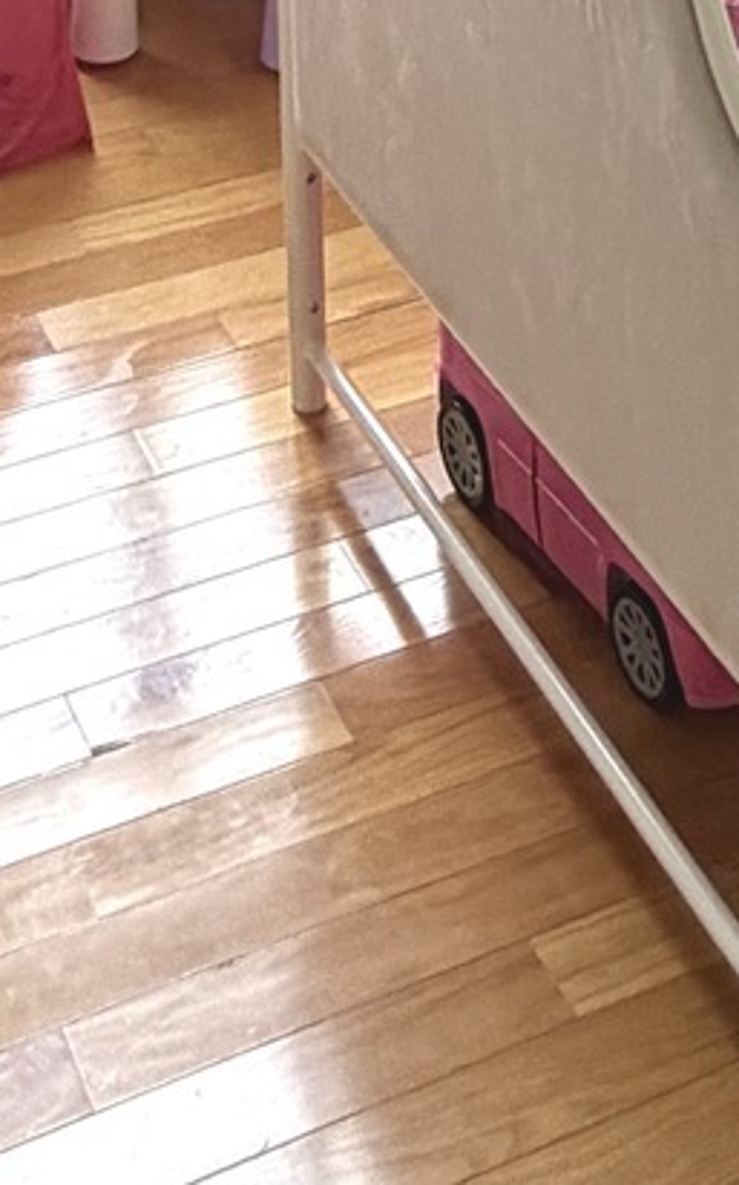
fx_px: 2678
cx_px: 437
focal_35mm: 83
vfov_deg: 19.2
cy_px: -929
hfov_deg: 15.7
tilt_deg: -7.4
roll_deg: +0.7
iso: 160
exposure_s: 1/121
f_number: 2.2
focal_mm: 2.22
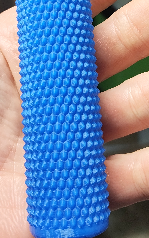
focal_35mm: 60
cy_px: 41
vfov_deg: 32.8
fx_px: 390
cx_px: 72
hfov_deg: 21.6
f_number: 1.88
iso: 291
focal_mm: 5.56
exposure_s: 1/33.3
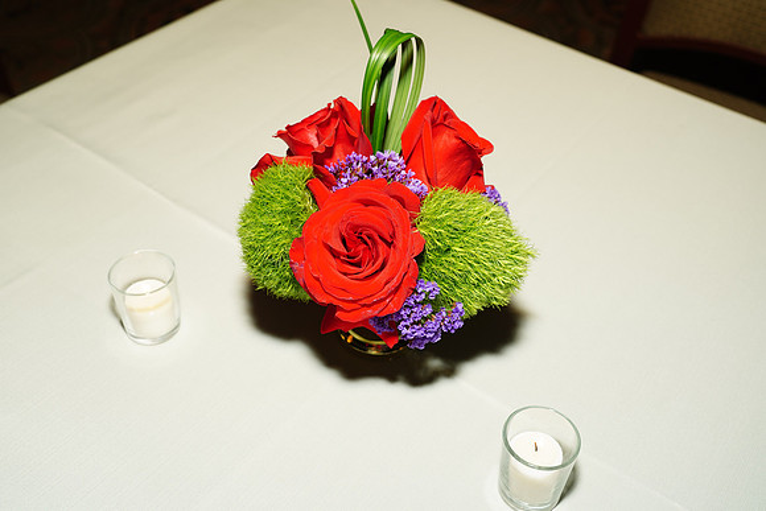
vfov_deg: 33.4
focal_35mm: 40
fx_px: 851
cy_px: 256
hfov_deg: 48.4
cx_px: 383
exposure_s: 1/80
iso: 200
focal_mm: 40
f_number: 5.6
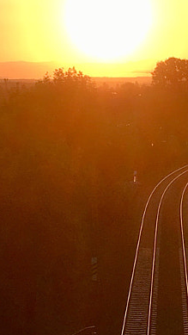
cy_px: 264
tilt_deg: -8.2
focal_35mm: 130
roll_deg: +0.1
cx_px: 119
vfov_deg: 16.4
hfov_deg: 9.3
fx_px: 1151
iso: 25
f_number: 2.2
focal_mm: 4.15
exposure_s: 1/962
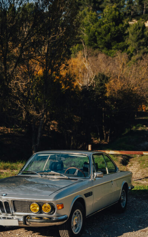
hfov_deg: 20.5
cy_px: 160
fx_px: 407
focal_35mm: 63
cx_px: 47
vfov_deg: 32.1
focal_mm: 38.7
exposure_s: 1/350
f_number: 2.8
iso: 50
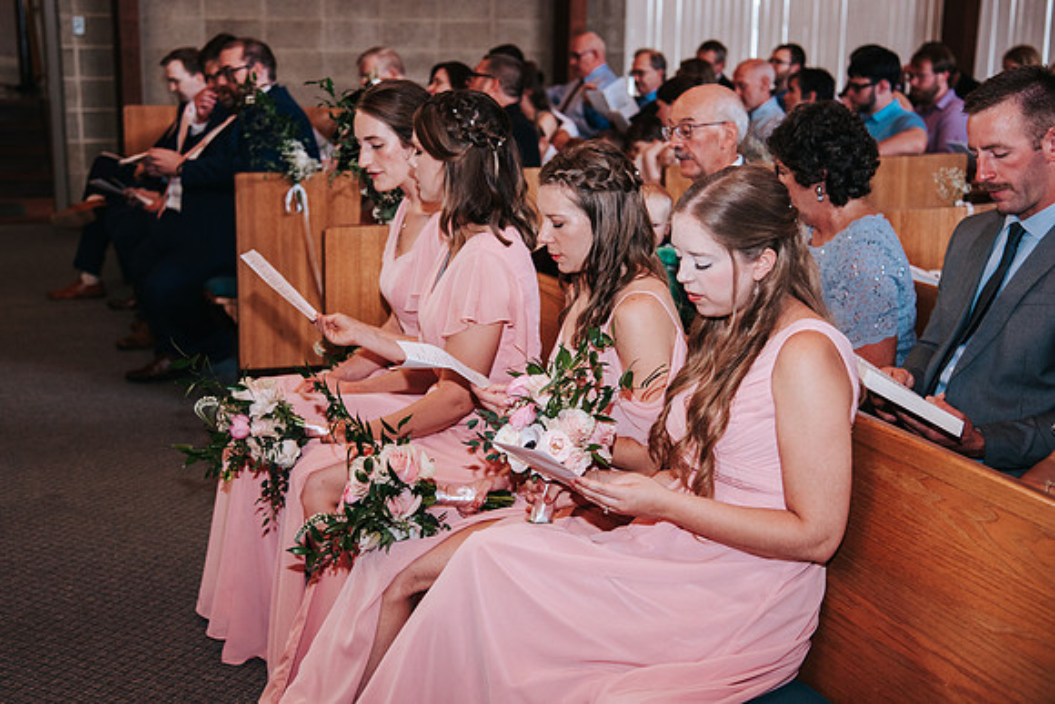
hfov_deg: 34.8
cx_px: 491
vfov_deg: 23.6
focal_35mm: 57
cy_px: 328
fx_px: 1685
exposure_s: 1/200
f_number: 4
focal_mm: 52
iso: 1000
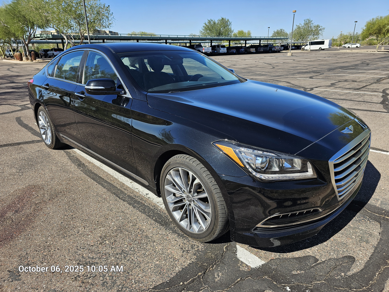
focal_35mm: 23
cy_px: 146
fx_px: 258
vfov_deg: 58.9
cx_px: 194
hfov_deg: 73.9
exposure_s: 1/1061
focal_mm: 6.3
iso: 20
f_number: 1.7
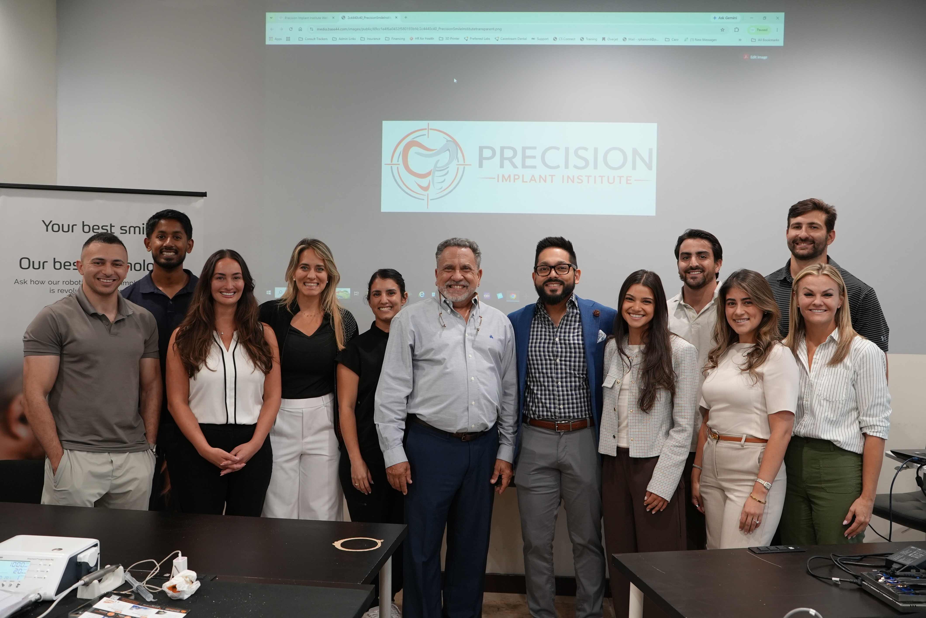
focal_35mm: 35
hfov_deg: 54.4
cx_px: 463
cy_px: 309
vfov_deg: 37.9
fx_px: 901
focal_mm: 35
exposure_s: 1/160
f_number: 4
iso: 2000
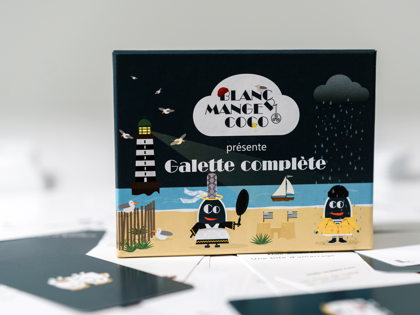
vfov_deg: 22.6
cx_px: 235
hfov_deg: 29.8
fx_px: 789
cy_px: 164
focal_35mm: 65
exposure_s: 1/125
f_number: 2.8
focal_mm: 55
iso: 160
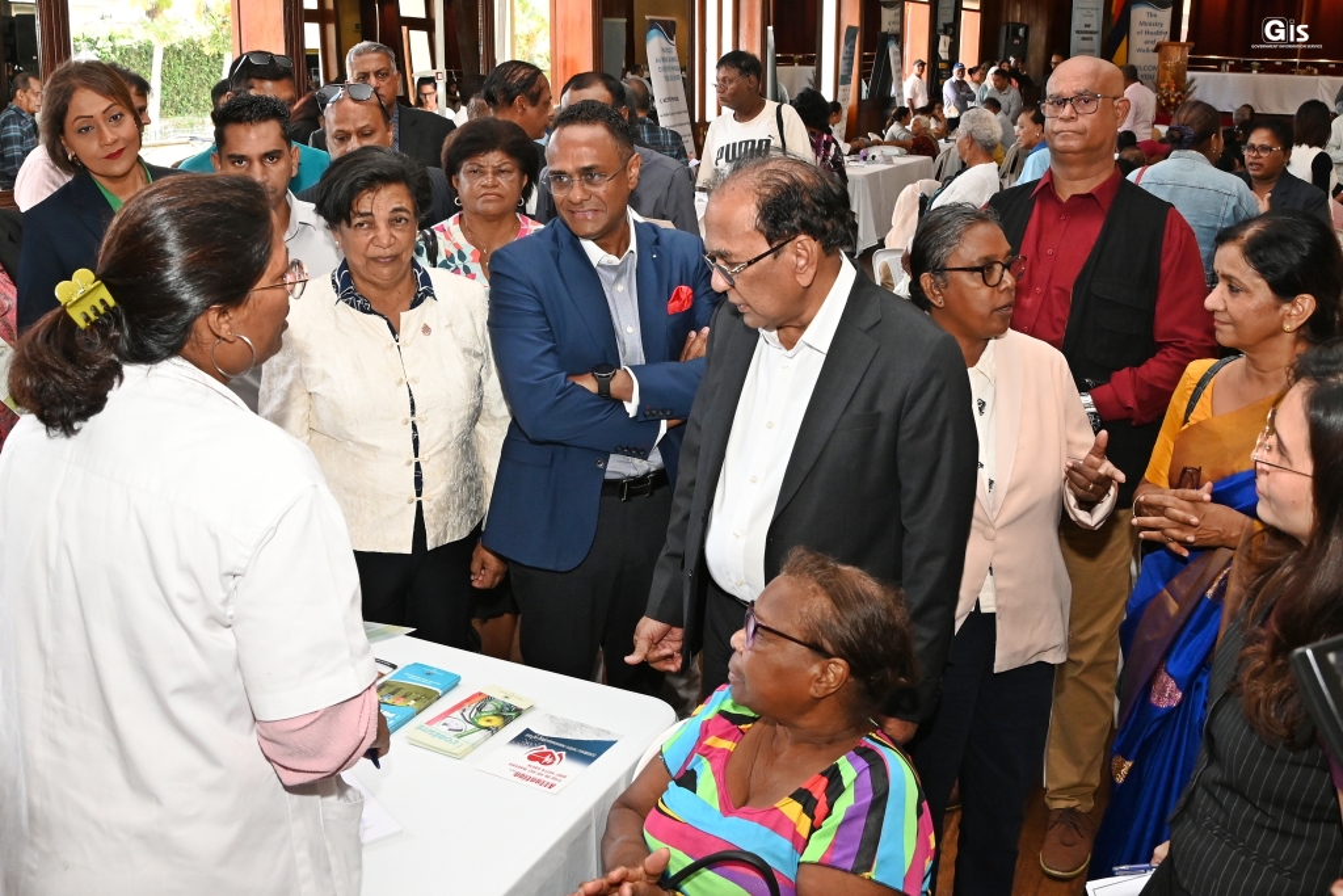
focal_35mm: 45
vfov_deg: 29.9
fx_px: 1679
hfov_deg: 43.6
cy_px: 448
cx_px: 672
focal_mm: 45
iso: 4000
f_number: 9
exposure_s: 1/200
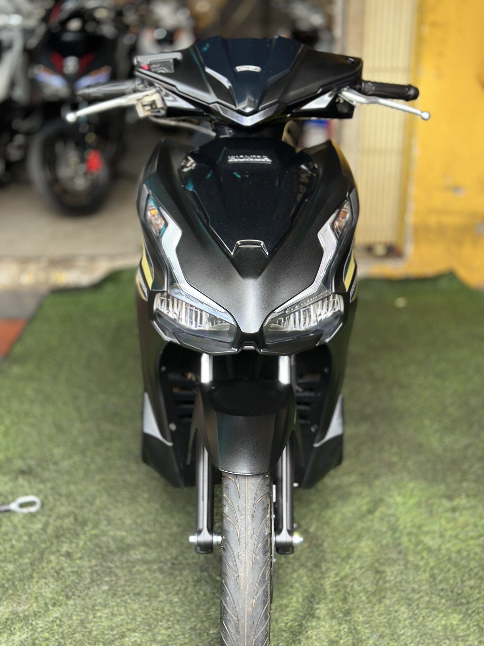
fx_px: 895
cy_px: 323
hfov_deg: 30.3
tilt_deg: -18.4
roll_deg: -1.2
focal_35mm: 48
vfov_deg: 39.7
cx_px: 242
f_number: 1.78
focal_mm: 6.86
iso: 125
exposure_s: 1/100
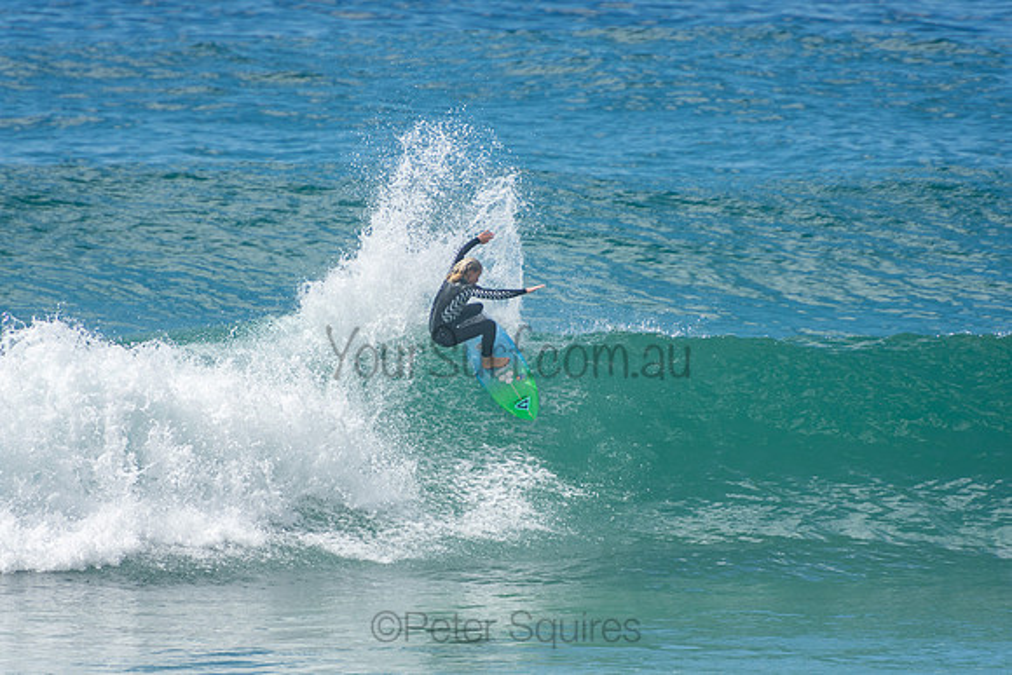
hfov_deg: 3.4
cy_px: 338
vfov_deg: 2.3
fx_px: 16870
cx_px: 506
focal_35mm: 600
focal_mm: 400
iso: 200
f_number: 5.6
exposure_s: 1/1250
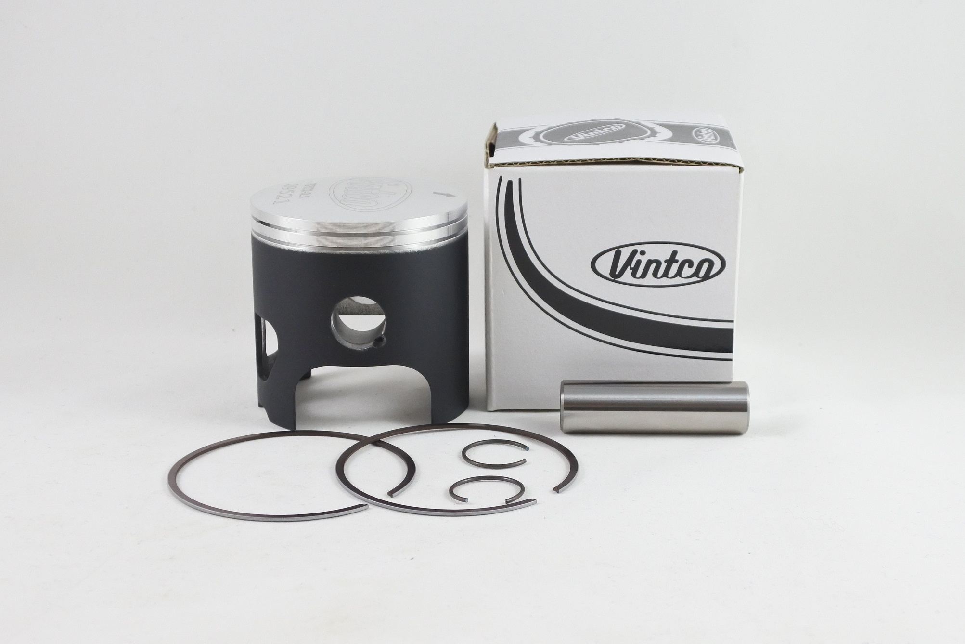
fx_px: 1126
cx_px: 482
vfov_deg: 31.9
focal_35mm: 42
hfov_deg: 46.4
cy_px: 322
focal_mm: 15.7
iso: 500
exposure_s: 1/125
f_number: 4.2
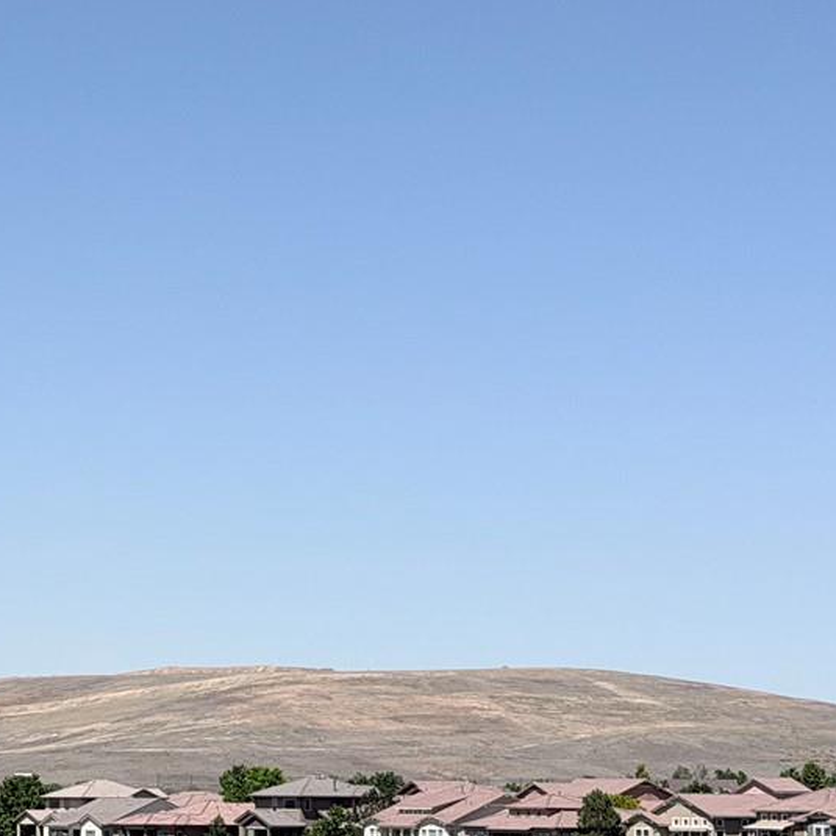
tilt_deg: +4.1
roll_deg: -0.5
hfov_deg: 13.4
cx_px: -170
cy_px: 558
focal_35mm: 127
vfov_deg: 13.7
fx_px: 3470
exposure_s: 1/7874
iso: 64
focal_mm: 6.76
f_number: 1.78
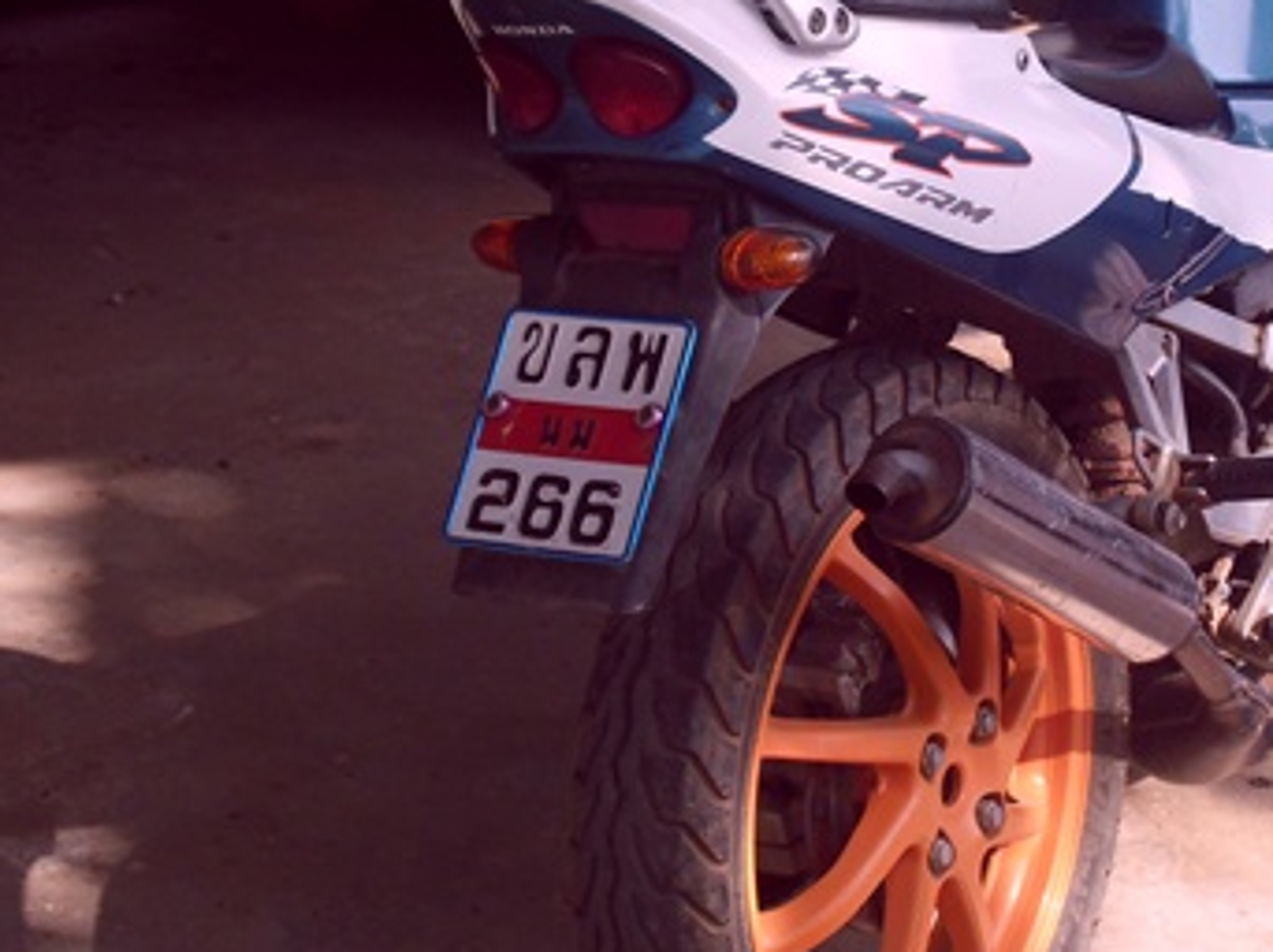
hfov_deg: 20.9
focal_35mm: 93
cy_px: 394
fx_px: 3418
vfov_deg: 15.9
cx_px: 953
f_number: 3.8
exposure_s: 1/250
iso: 100
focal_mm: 9.4
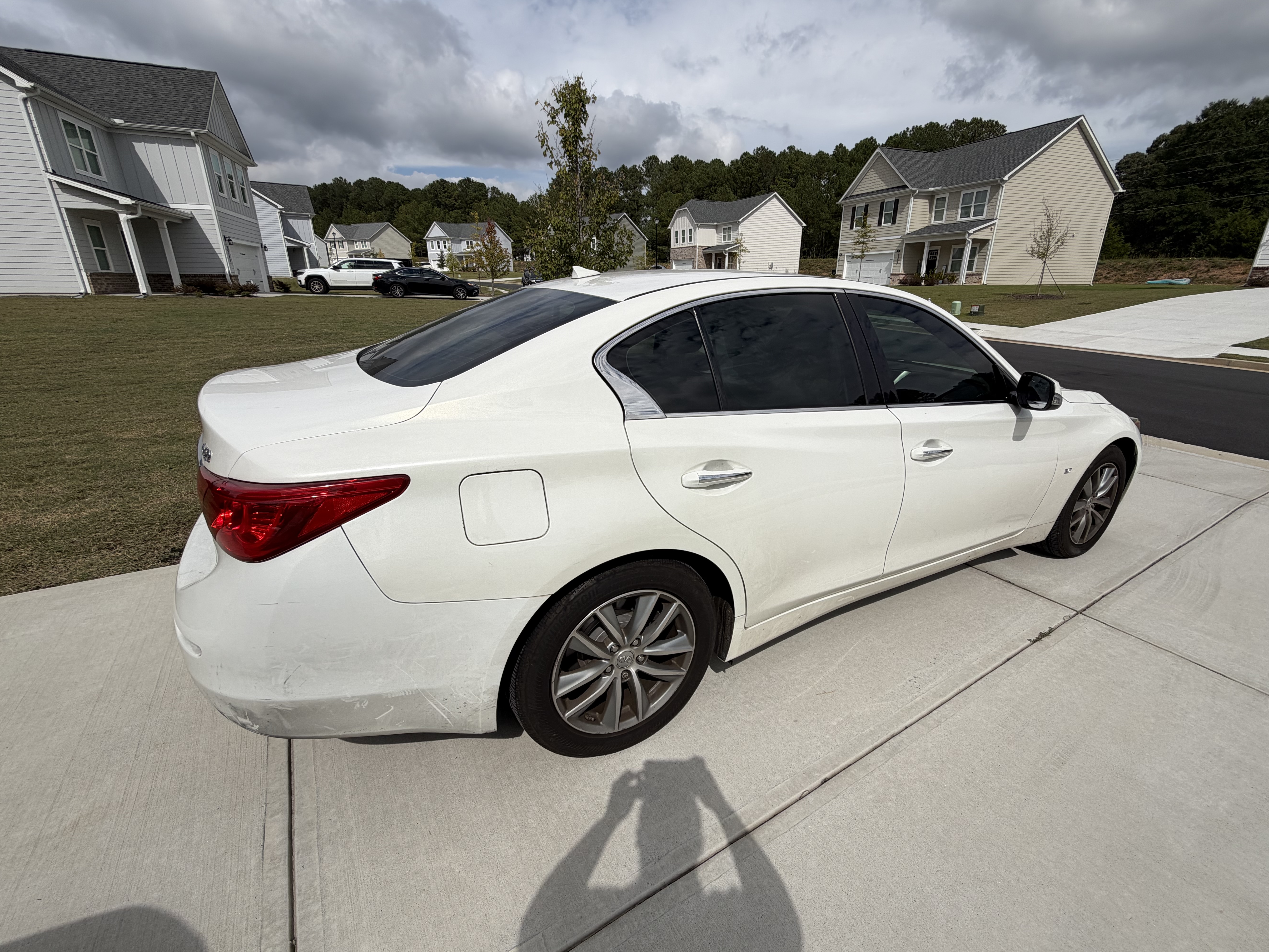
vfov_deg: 81.7
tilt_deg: -19.6
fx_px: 550
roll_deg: -0.6
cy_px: 474
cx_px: 659
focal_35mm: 15
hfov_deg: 98.1
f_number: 2.2
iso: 20
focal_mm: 2.22
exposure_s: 1/2717
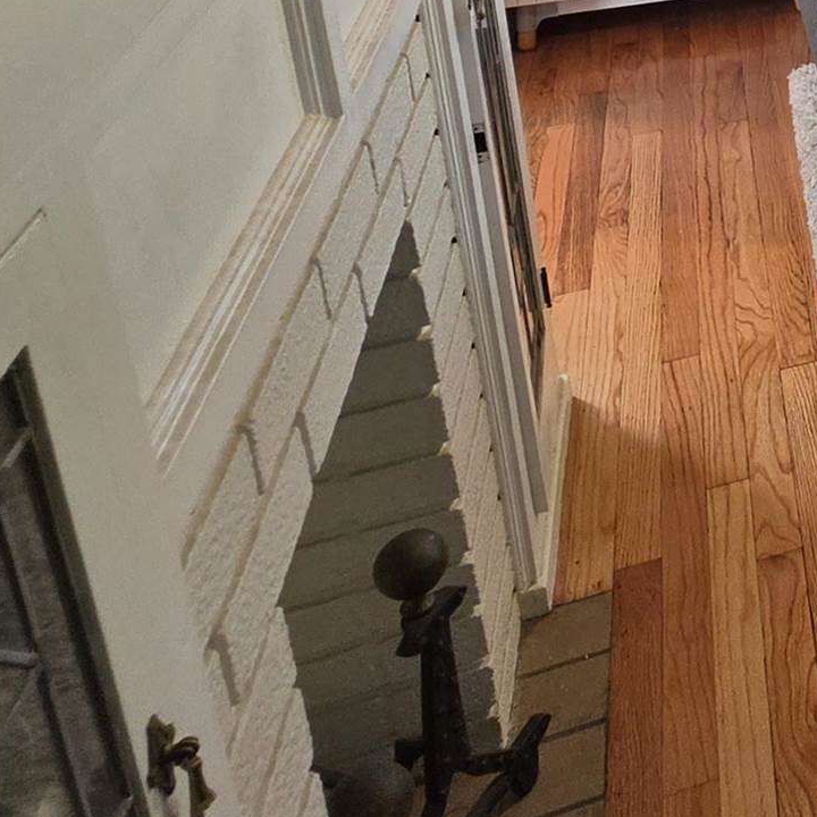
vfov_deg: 29.5
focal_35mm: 49
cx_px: 1367
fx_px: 1308
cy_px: -176
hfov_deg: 23.4
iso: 200
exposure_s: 1/120
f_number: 1.9
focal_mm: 2.2
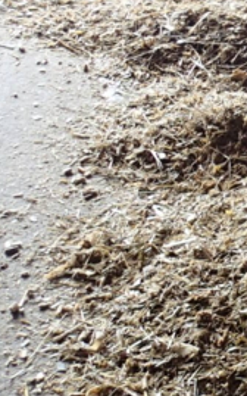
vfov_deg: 20.2
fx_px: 1088
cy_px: 37
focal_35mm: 101
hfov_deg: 11.4
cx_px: 523
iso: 125
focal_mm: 4.5
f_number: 2
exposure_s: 1/60
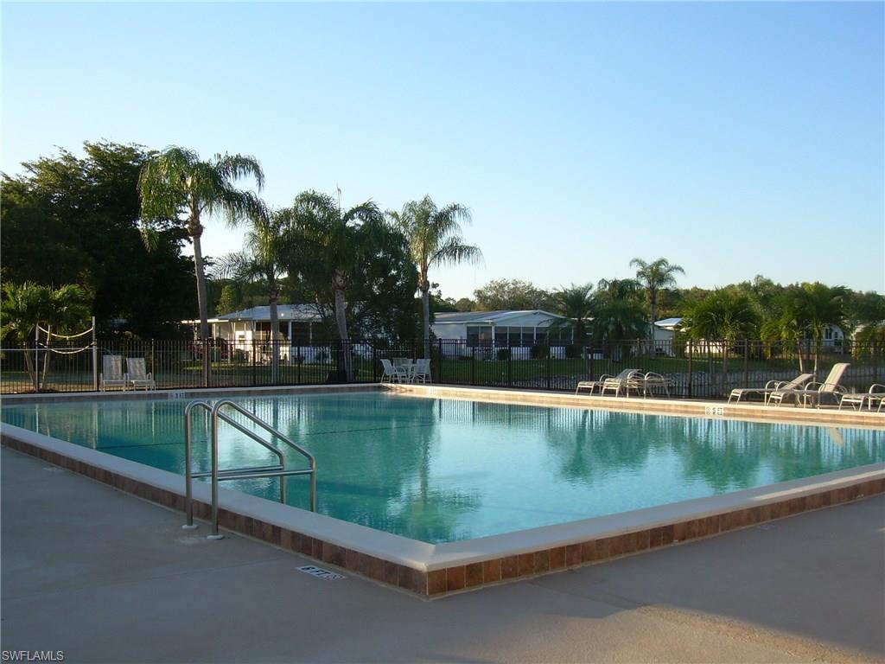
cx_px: 442
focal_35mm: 38
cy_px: 332
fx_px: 972
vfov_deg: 37.7
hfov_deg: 49.0
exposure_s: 1/229
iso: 50
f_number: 4.6
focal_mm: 6.3
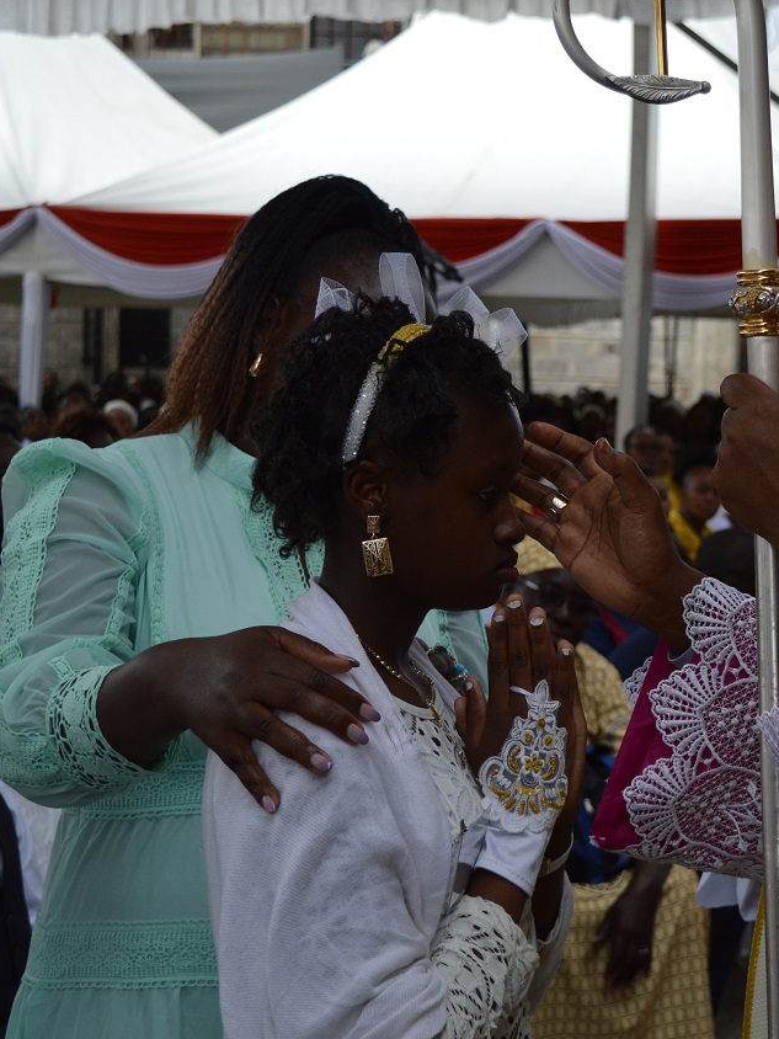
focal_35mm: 83
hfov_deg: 17.5
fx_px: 2490
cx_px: 693
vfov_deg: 23.6
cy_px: 519
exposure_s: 1/1250
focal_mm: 38
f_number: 5.6
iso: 400
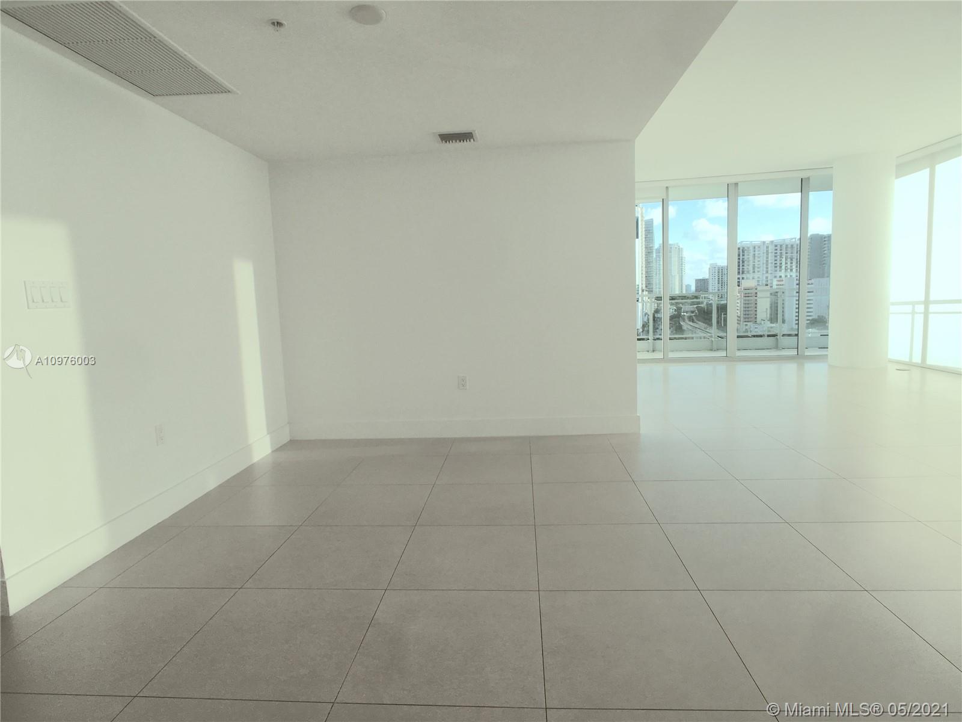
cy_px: 361
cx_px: 481
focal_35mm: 29
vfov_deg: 48.2
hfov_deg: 61.7
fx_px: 806
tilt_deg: -5.7
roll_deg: +1.4
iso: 25
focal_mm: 4.15
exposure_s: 1/503
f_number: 2.2
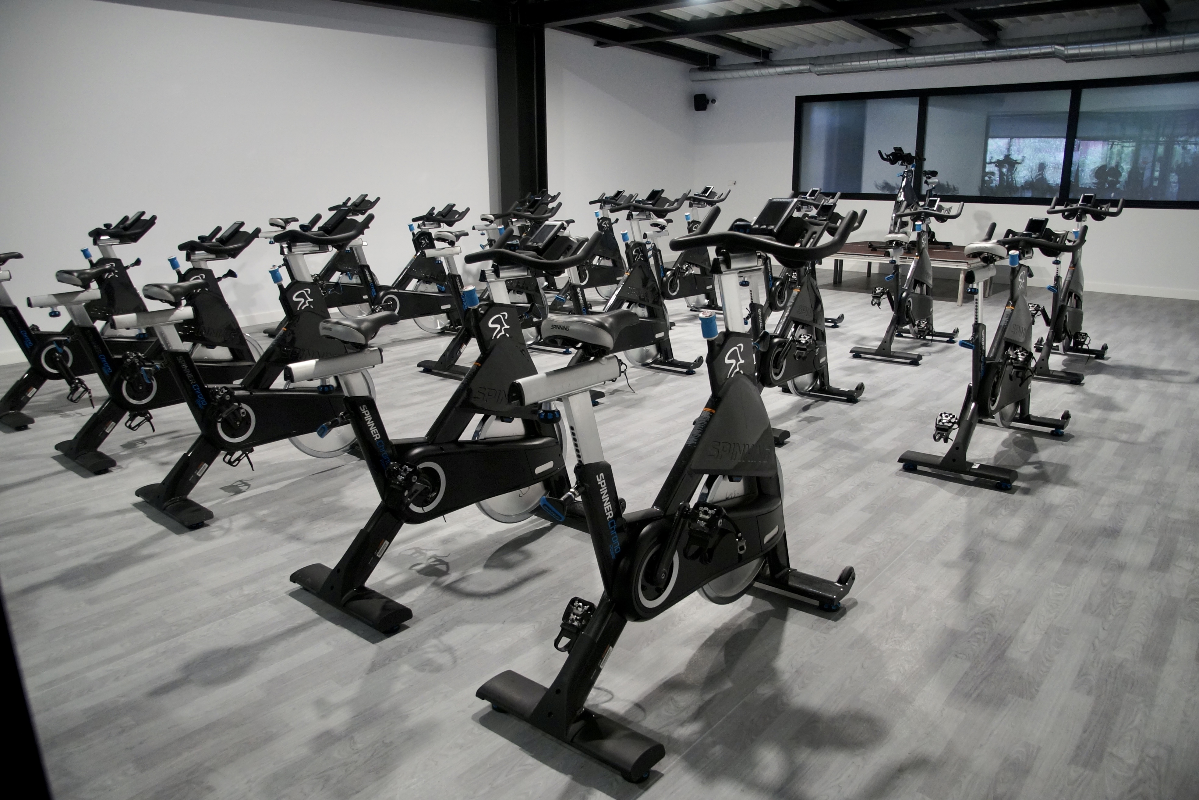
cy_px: 400
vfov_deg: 53.1
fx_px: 799
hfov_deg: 73.7
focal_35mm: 24
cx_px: 600
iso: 800
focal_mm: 16
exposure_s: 1/60
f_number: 4
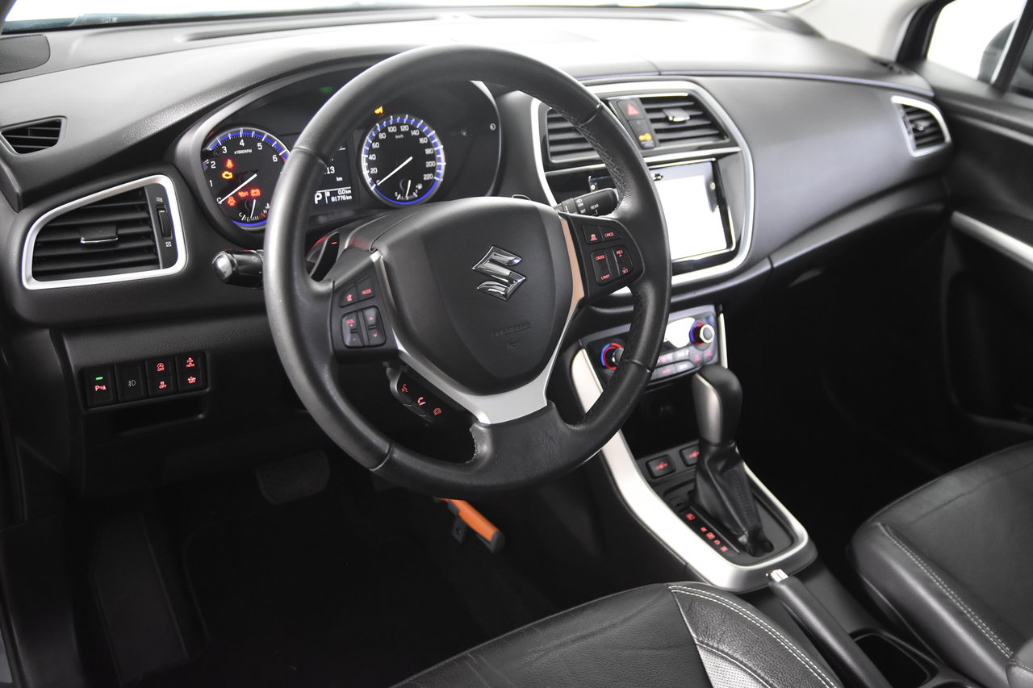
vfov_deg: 36.9
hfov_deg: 53.1
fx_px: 1033
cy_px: 344
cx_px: 516
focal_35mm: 36
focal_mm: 24
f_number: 3
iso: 2500
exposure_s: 1/40
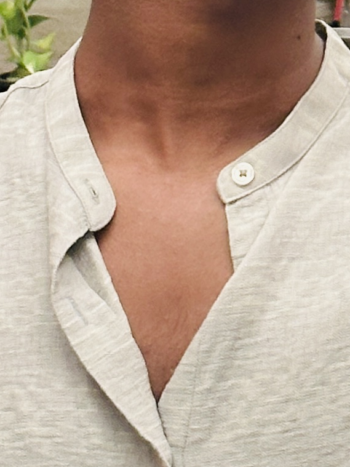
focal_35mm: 255
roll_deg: -1.0
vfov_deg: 7.5
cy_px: -390
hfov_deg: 5.7
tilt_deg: +2.3
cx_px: 600
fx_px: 3439
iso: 320
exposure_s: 1/33
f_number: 1.78
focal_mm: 6.86
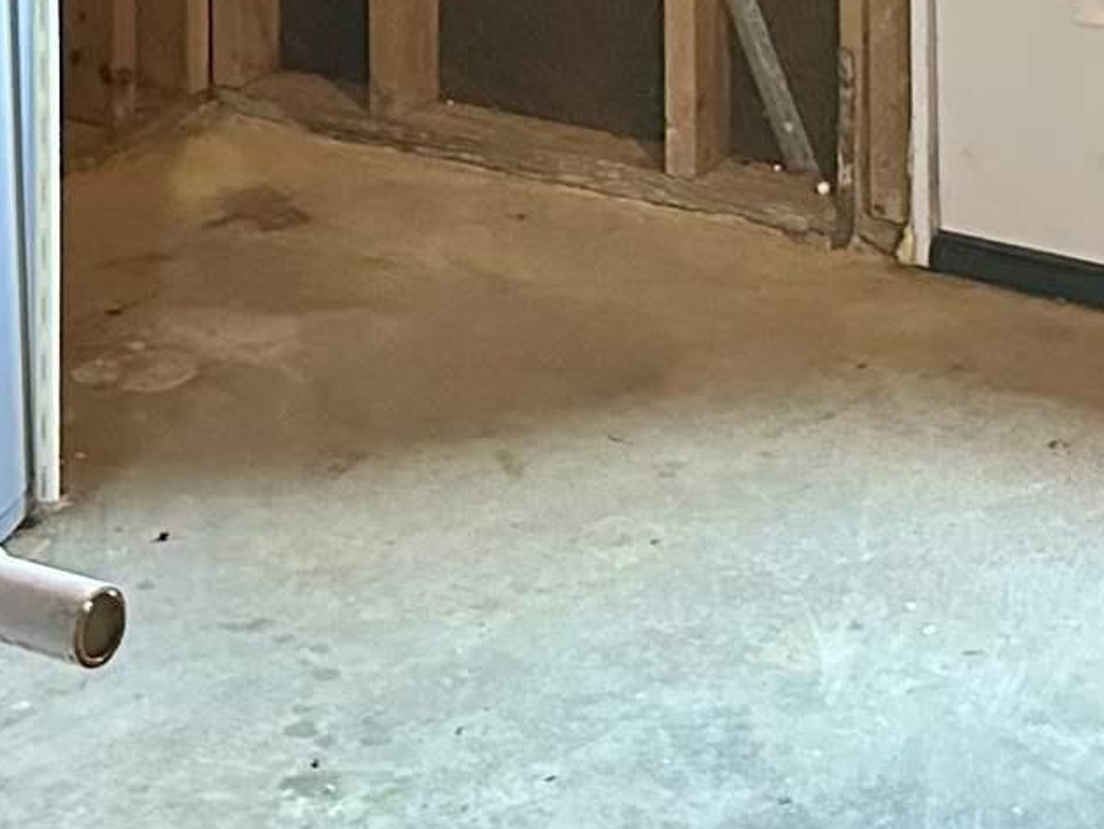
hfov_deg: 16.8
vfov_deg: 11.0
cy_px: -1034
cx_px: 692
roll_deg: +0.5
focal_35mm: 117
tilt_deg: -1.4
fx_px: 3733
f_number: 1.78
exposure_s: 1/60
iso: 800
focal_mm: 6.86
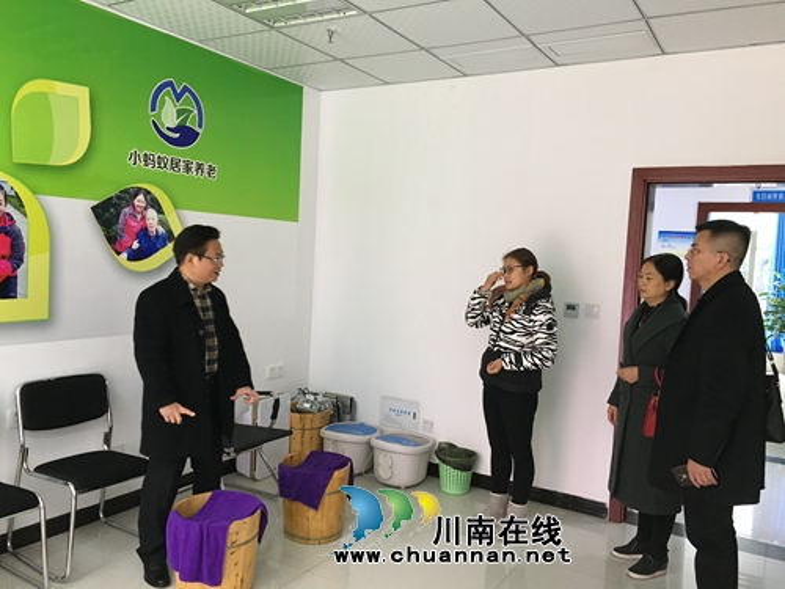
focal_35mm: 29
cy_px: 294
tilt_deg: -2.7
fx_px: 658
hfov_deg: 61.7
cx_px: 392
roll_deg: -4.8
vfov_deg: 48.2
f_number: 2.2
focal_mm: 4.15
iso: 160
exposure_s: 1/33
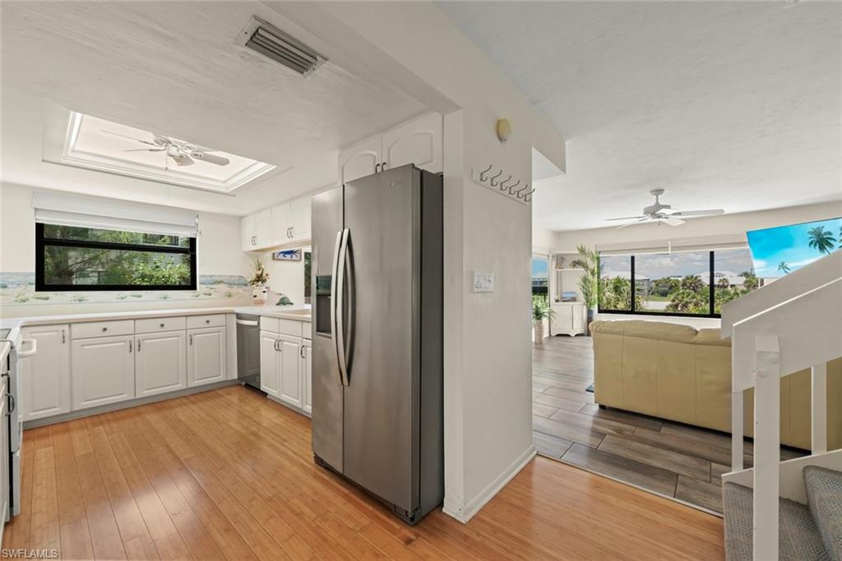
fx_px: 327
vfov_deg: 81.2
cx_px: 421
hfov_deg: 104.2
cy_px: 280
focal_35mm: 14
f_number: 11
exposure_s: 1/4
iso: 400
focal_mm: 14
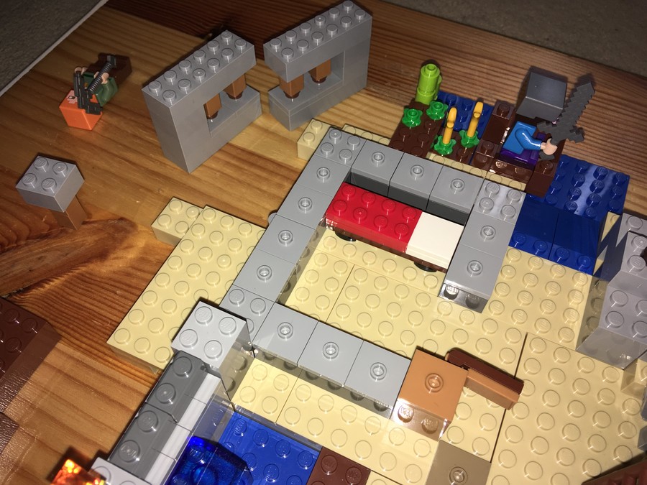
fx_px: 542
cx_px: 324
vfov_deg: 48.2
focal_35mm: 29
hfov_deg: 61.7
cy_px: 242
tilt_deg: -58.4
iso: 25
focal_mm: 4.15
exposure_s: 1/96
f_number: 2.2
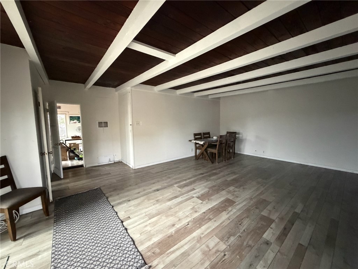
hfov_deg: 102.1
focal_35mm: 14
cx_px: 179
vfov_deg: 85.7
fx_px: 145
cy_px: 134
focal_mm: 2.22
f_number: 2.2
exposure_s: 1/52
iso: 1250
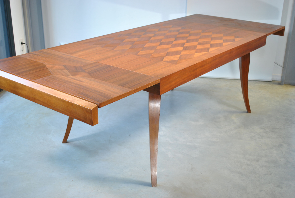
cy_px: 98
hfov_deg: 45.3
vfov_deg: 31.3
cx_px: 147
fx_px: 353
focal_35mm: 43
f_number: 4.5
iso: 200
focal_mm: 28
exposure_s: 1/15
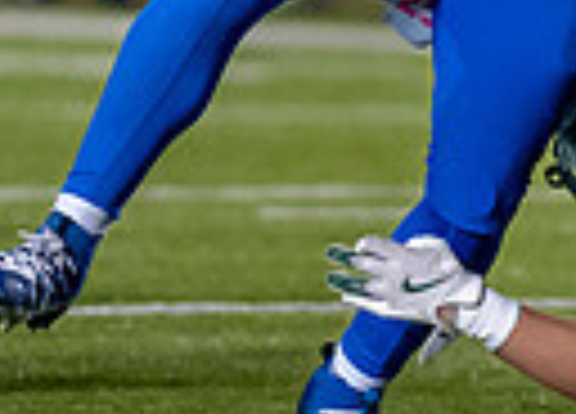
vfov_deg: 1.0
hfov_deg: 1.4
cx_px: 688
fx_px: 23295
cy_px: -411
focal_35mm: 1421
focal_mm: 135
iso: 2000
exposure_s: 1/1250
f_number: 1.8
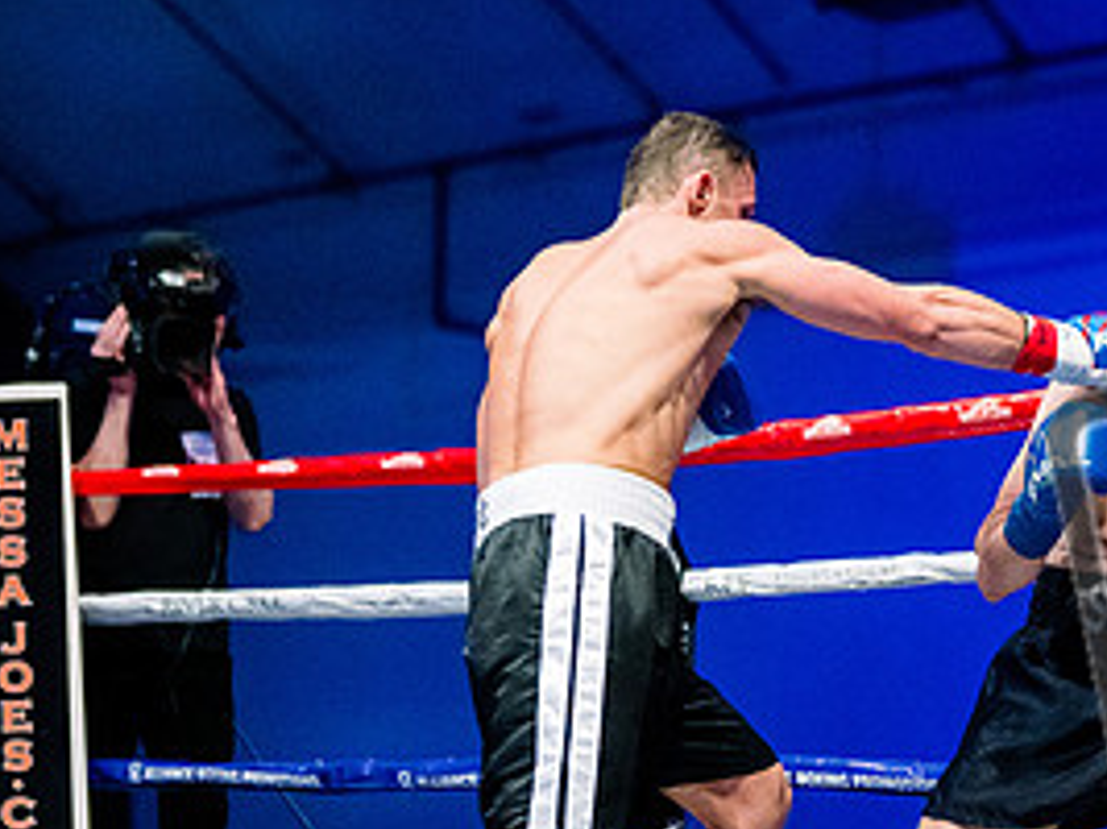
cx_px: 853
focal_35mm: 127
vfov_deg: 11.7
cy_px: 295
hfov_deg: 15.4
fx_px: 4060
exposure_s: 1/1600
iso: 6400
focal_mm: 50
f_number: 1.4
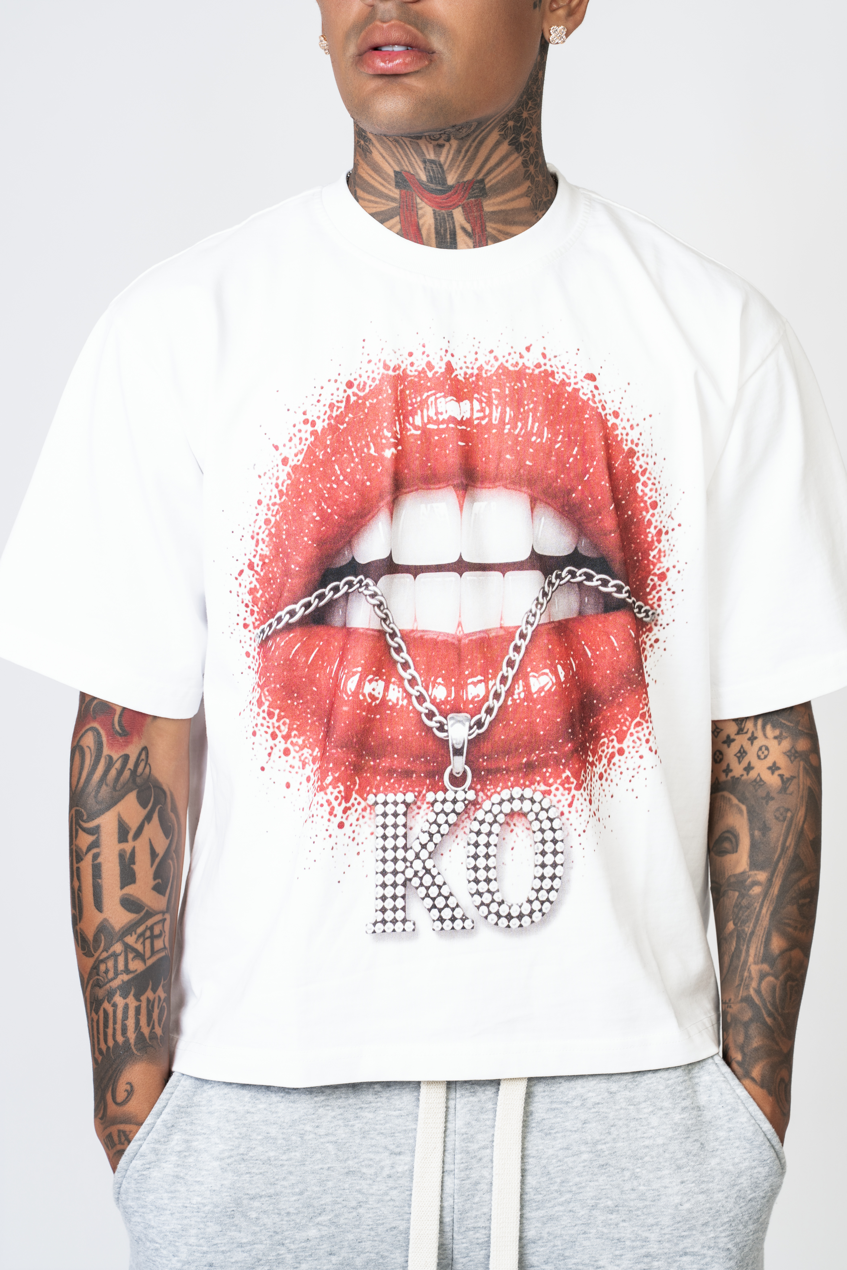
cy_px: 635
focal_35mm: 67
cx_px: 424
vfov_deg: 30.1
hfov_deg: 20.3
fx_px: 2364
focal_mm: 67
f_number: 5.6
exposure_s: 1/160
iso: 160
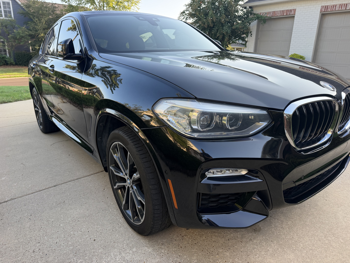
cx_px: 175
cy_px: 132
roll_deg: -0.6
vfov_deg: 56.8
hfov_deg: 71.6
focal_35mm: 24
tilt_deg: -17.8
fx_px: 243
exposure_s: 1/467
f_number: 1.78
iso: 100
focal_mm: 6.76
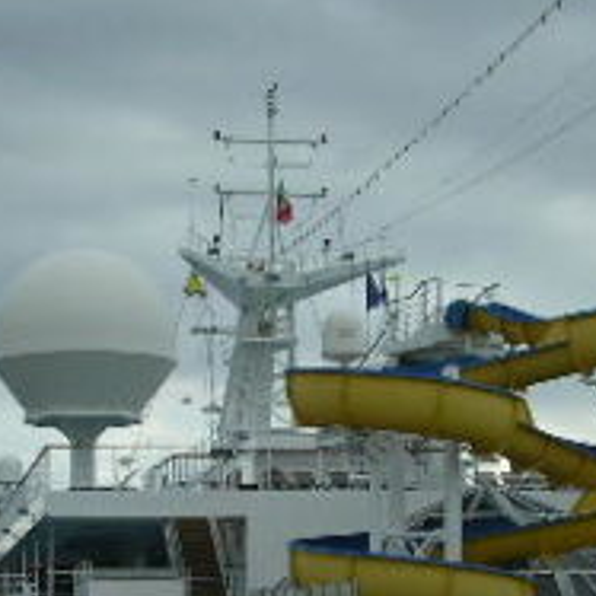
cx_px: 220
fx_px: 1928
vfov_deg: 17.3
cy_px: 529
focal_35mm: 99
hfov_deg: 17.5
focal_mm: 5.8
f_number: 8.5
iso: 50
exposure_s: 1/136
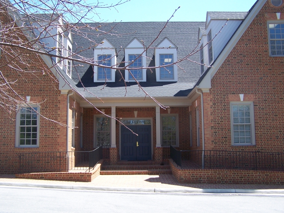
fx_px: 312
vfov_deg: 37.7
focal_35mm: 38
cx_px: 142
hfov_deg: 49.0
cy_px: 106
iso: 80
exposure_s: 1/400
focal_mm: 6.3
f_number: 2.8
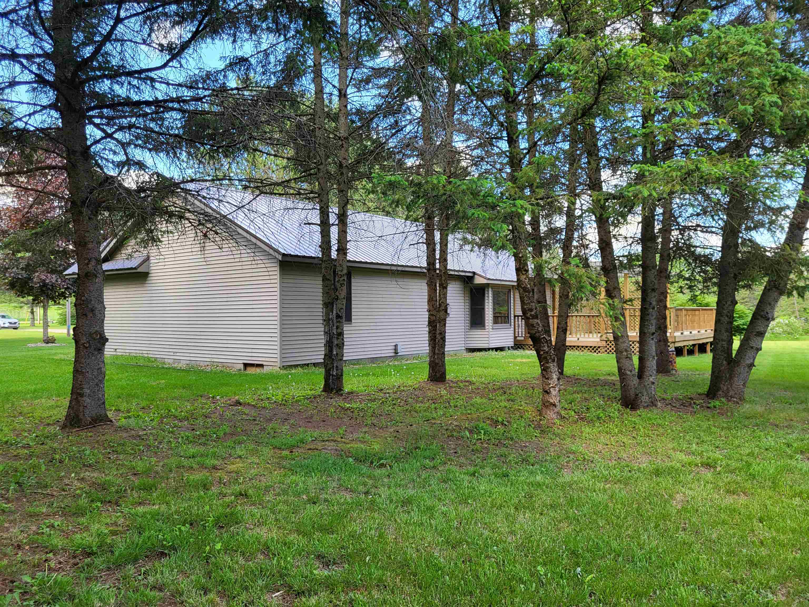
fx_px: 608
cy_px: 304
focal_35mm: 26
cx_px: 404
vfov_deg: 53.1
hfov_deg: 67.3
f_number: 1.8
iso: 40
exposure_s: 1/162
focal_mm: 5.4
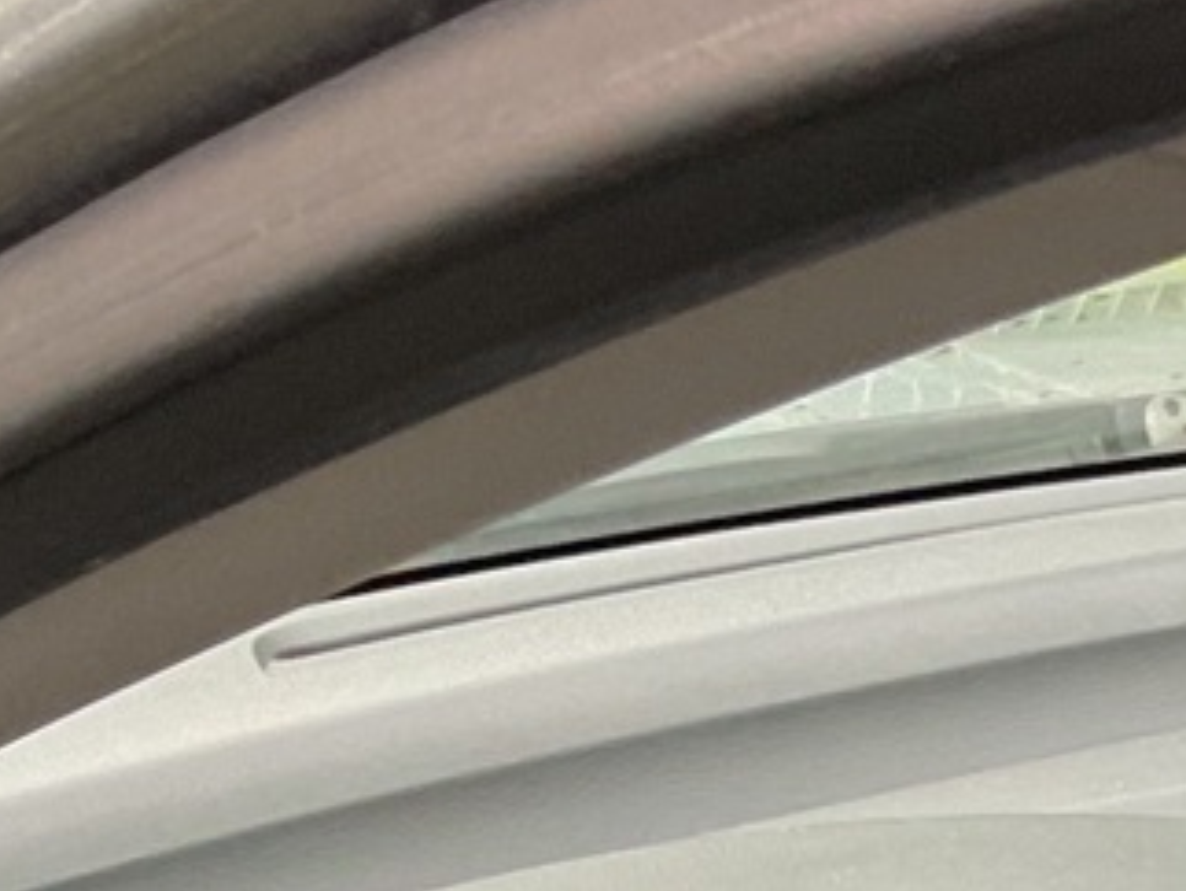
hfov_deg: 12.2
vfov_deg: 9.8
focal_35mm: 144
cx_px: 2339
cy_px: 1572
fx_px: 4937
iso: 80
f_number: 1.8
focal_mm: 3
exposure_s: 1/60
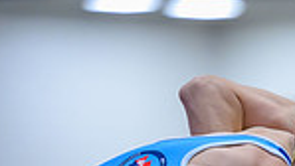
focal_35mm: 653
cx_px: 341
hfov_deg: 3.3
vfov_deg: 1.9
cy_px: 376
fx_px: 5111
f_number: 2.8
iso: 12800
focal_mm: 160
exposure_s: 1/800
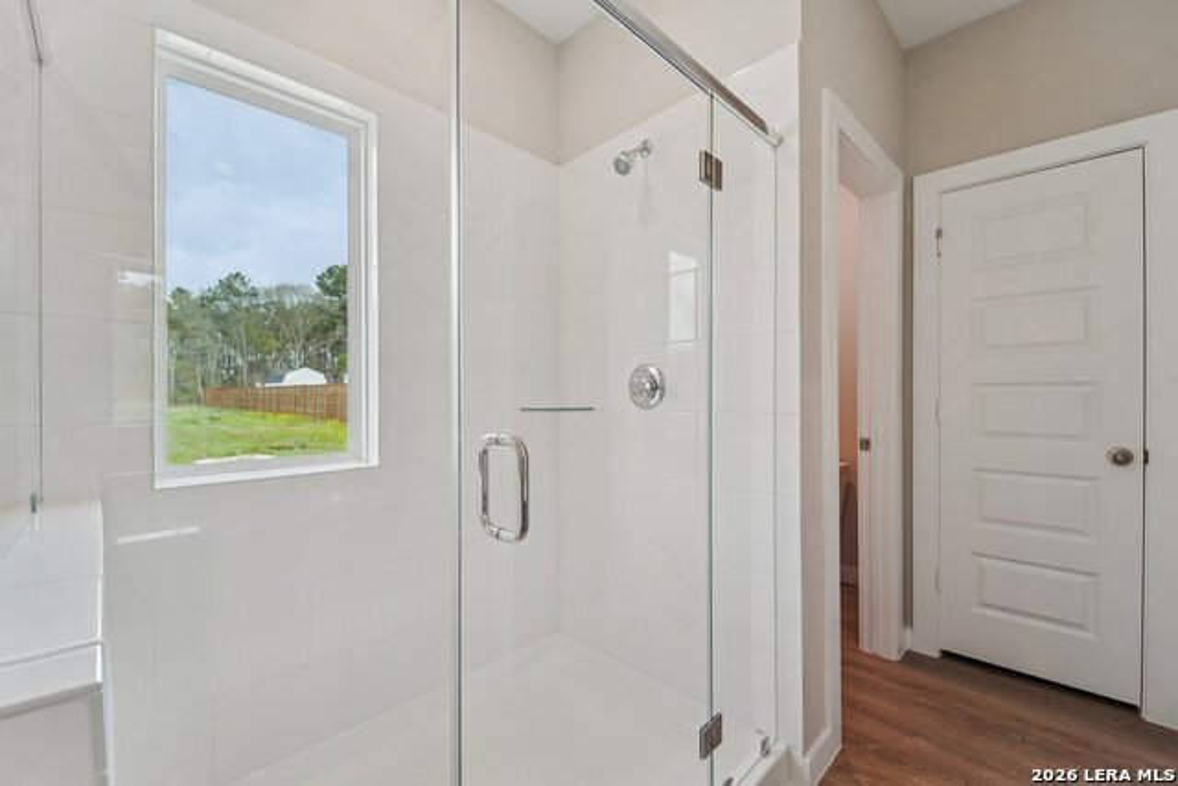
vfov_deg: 81.2
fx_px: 458
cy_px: 393
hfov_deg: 104.2
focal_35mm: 14
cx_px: 589
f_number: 8
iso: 500
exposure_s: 1/80
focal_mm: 14
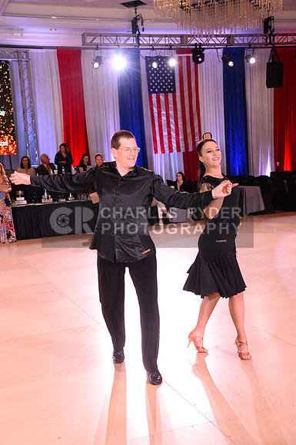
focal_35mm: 48
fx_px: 594
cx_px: 148
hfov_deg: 28.0
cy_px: 222
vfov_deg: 41.2
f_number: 7.1
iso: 3200
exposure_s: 1/250
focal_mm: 48
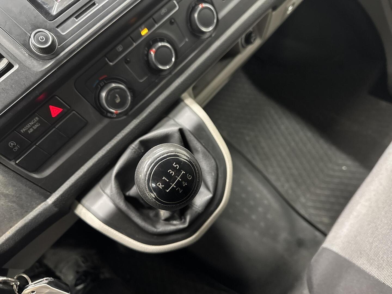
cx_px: 196
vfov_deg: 56.8
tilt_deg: -52.7
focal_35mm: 24
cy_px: 147
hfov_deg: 71.6
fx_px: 272
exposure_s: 1/40
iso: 1000
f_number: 1.78
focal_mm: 6.76
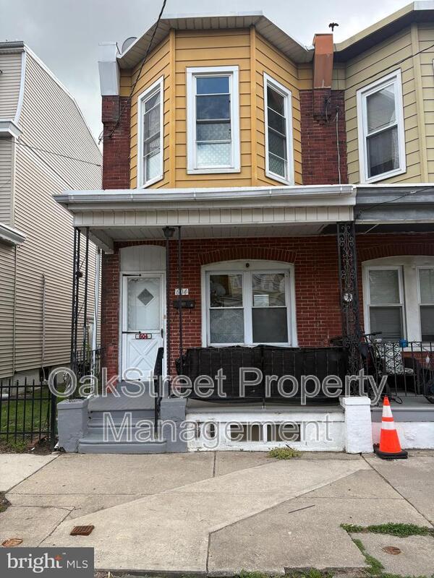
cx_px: 217
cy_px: 289
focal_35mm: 26
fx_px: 435
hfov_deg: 53.1
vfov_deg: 67.3
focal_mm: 5.96
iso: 50
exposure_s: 1/1196
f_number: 1.6
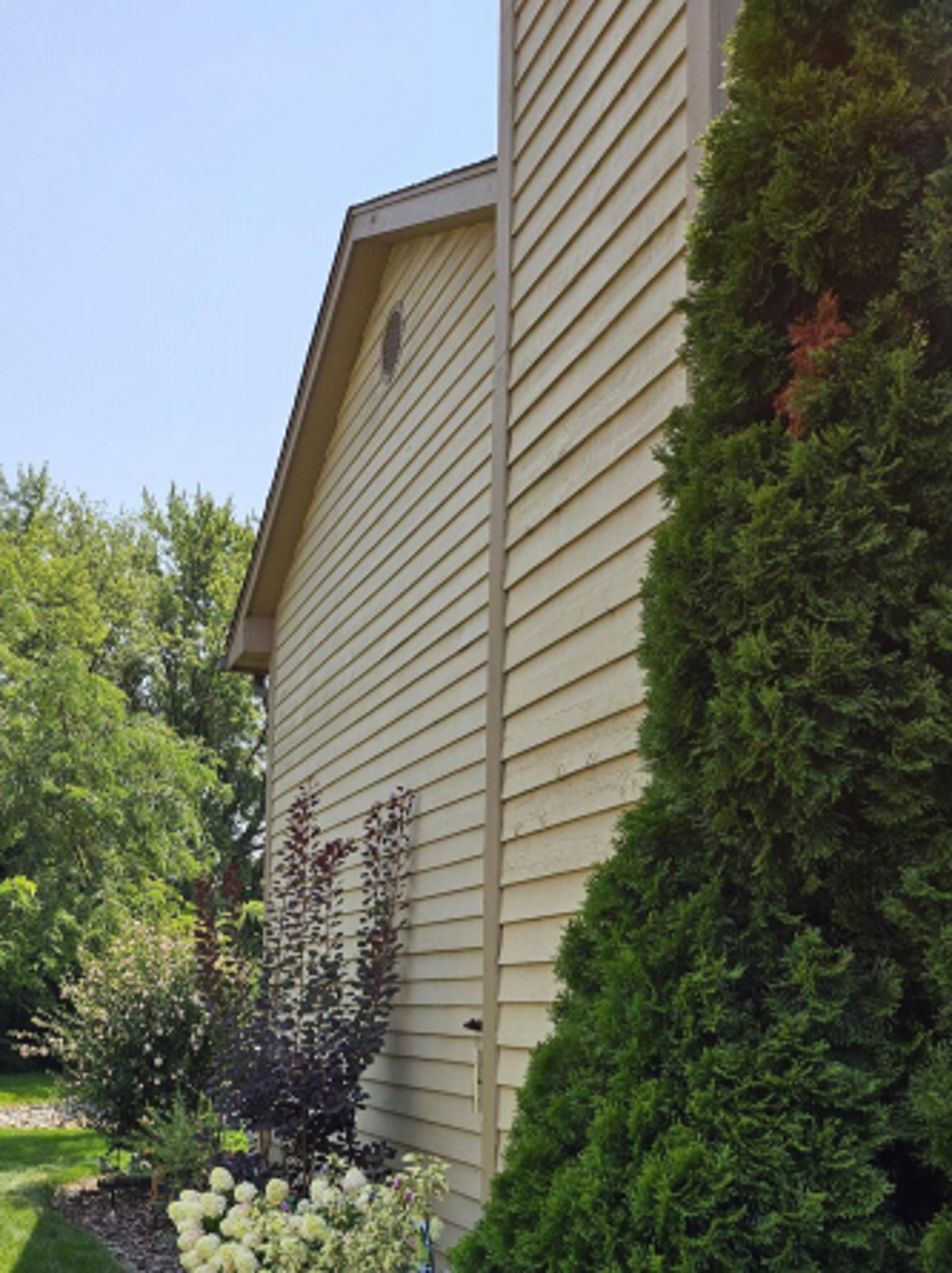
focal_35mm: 36
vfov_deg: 50.0
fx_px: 1322
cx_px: 263
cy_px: 894
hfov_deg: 38.8
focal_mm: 5
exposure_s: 1/2890
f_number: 1.8
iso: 50
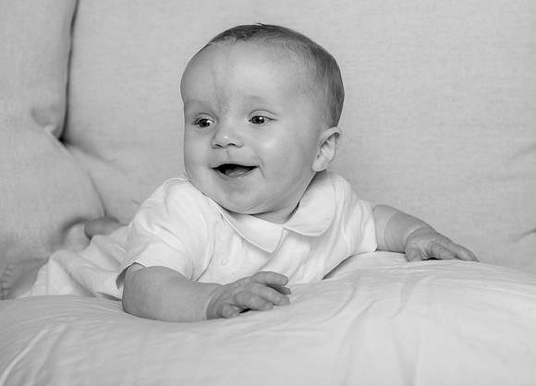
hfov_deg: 32.6
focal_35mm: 60
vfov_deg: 23.9
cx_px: 341
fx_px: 911
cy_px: 226
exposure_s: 1/200
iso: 200
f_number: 5
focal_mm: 48
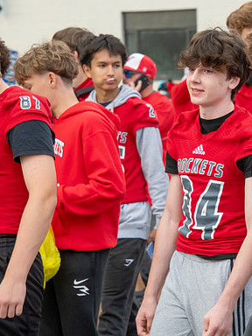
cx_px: 224
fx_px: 2398
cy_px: 168
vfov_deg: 8.0
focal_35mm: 247
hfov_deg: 6.0
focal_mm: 170
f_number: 11
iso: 3200
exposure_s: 1/320
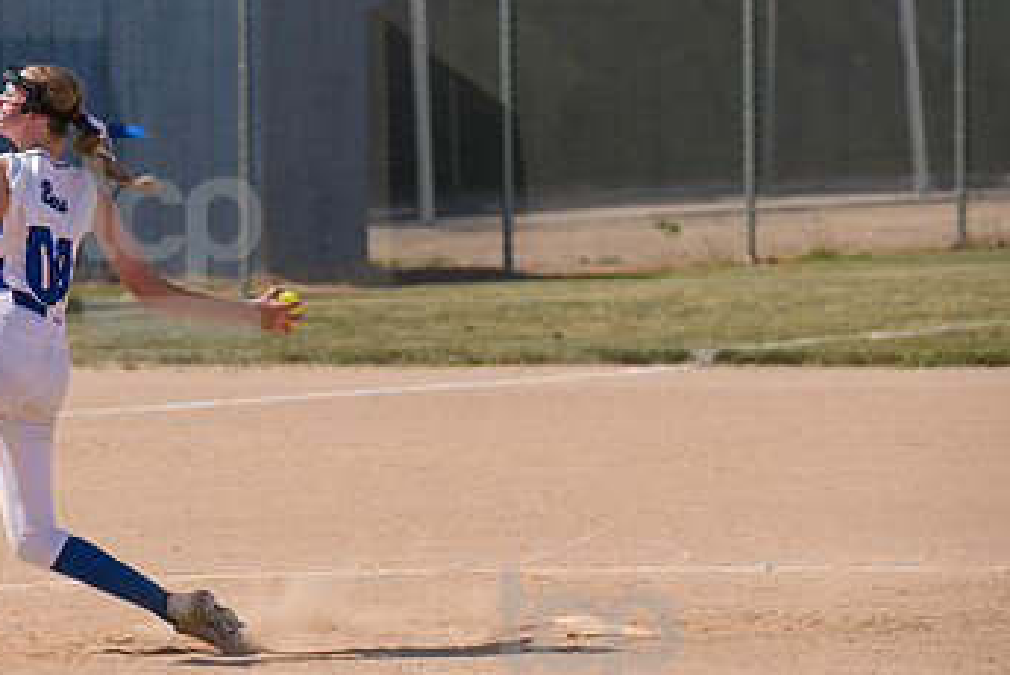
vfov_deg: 4.7
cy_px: 260
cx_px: 173
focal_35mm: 295
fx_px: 8283
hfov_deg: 7.0
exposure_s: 1/1600
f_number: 5.6
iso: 200
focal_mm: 175
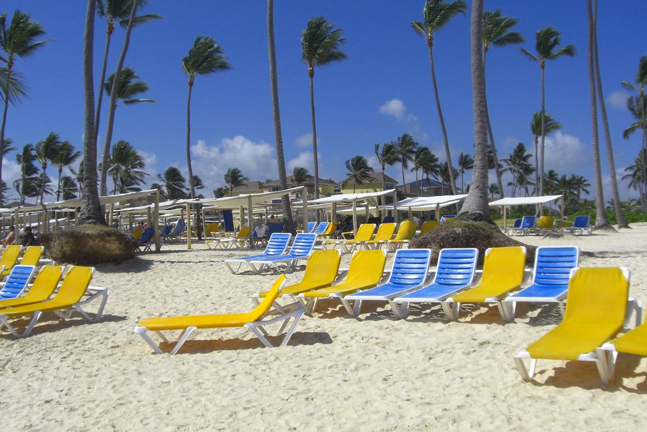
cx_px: 325
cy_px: 206
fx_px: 719
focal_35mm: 40
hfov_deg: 48.5
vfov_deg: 33.4
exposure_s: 1/320
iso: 64
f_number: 8
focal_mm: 6.2
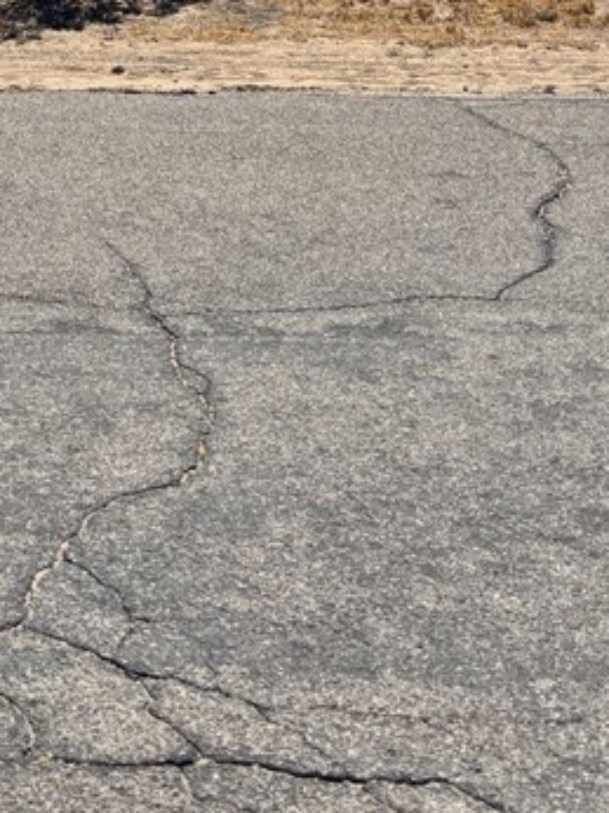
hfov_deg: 18.9
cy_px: -331
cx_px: 113
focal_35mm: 77
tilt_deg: +2.0
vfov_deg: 22.0
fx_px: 1808
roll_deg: -3.1
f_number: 1.6
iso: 50
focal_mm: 5.96
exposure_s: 1/5618
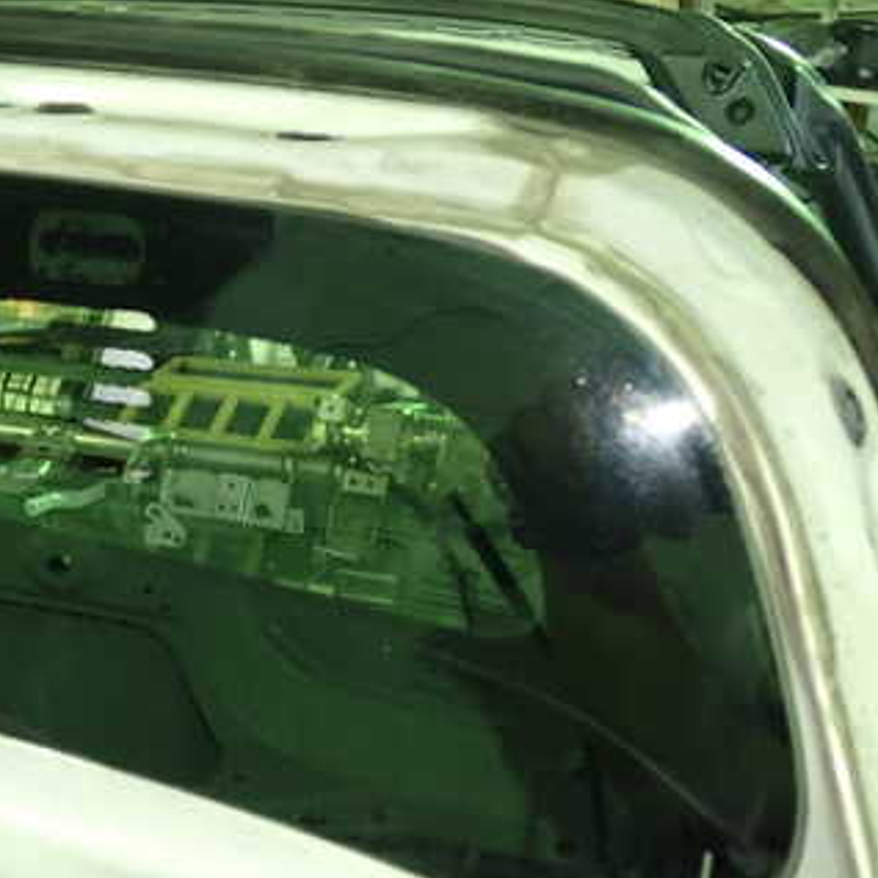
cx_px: 160
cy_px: 530
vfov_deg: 33.9
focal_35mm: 50
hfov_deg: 32.9
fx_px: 1435
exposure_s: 1/30
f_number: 2.3
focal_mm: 5.4
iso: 800
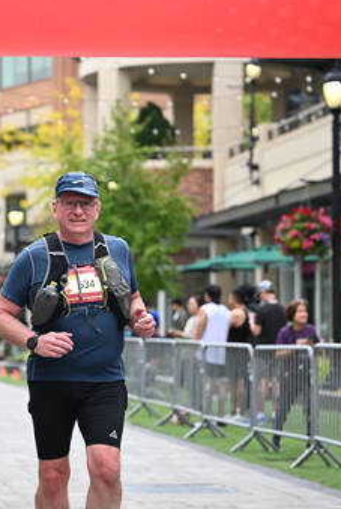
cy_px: 261
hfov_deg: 10.7
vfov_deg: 16.0
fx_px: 1813
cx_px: 80
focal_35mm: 128
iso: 640
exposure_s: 1/2500
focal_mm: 79
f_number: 2.8
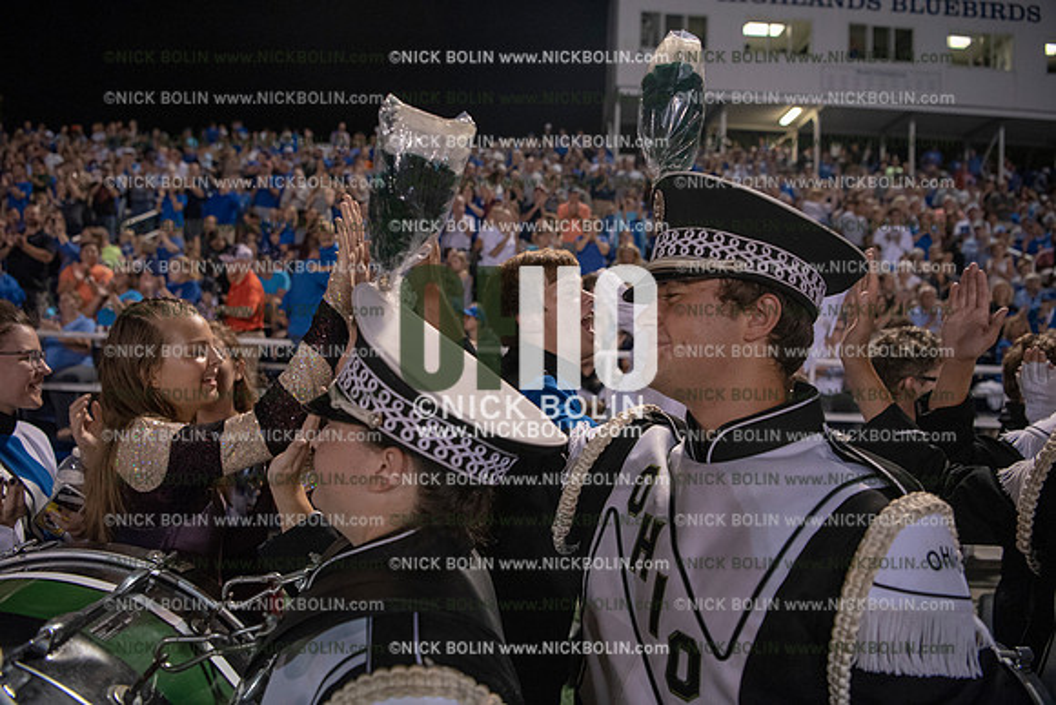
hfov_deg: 73.7
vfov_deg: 53.2
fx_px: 704
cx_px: 528
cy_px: 352
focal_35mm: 24
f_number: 3.2
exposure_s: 1/500
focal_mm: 24
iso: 3200
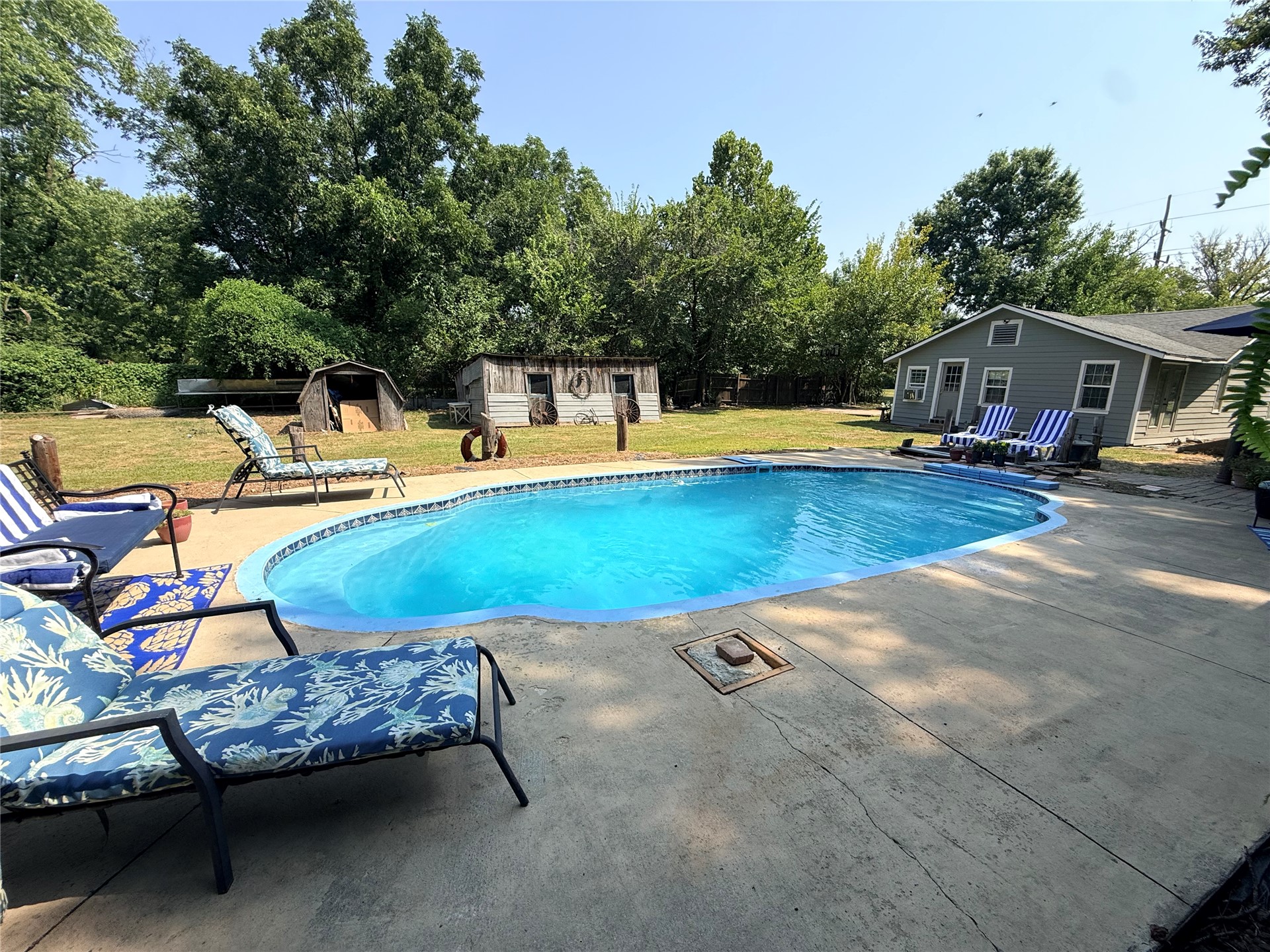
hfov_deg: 102.1
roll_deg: -1.9
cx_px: 635
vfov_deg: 85.7
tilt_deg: -11.4
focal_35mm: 14
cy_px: 476
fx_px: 514
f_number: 2.2
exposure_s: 1/1848
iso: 50
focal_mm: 2.22
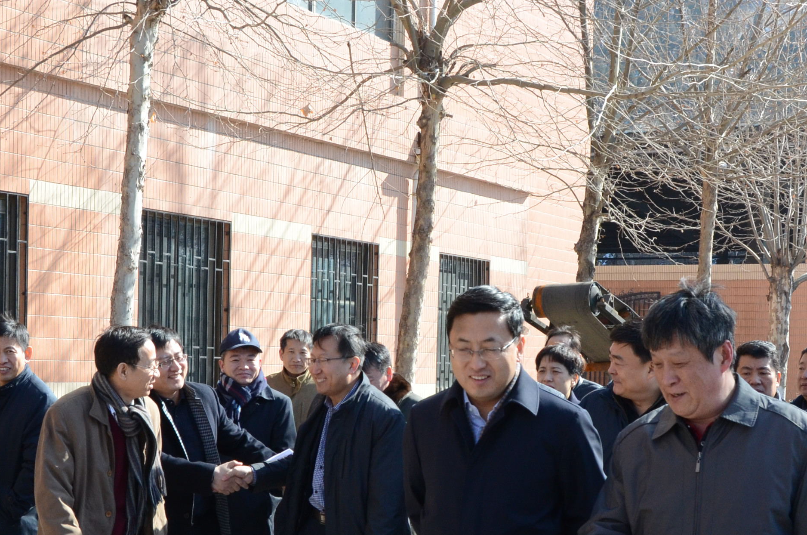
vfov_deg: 20.7
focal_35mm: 65
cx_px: 431
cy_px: 407
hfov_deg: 31.0
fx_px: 1454
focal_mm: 22
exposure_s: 1/400
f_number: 10
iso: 800
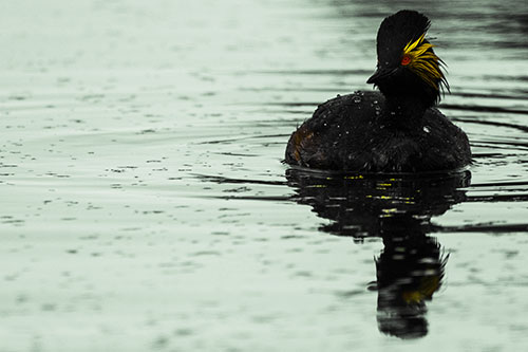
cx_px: 264
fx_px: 17593
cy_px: 176
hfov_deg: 1.7
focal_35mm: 1200
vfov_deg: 1.1
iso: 3200
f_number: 13
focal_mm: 1200
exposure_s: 1/3200
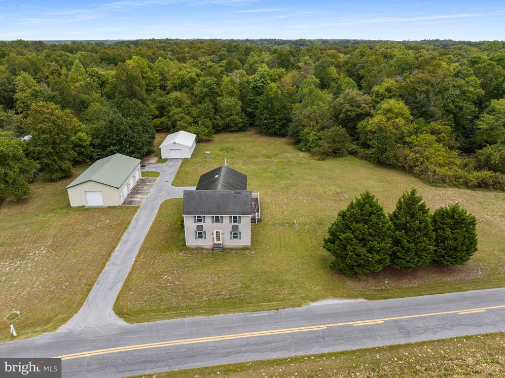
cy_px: 189
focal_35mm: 24
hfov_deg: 71.6
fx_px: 350
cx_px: 252
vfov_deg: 56.8
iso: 120
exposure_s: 1/500
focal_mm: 12.29
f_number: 2.8
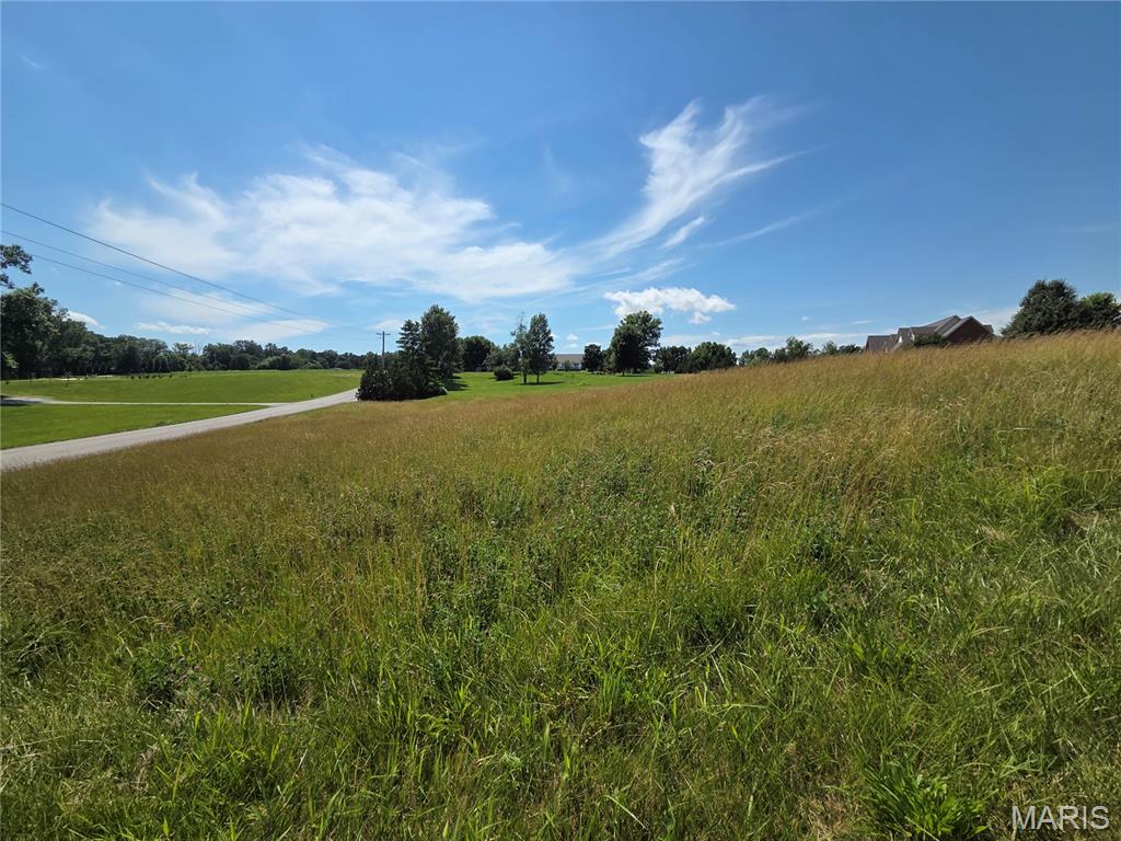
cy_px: 420
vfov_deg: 89.9
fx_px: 421
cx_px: 560
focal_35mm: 13
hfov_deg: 106.2
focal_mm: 2.2
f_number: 2.2
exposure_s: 1/3345
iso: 50
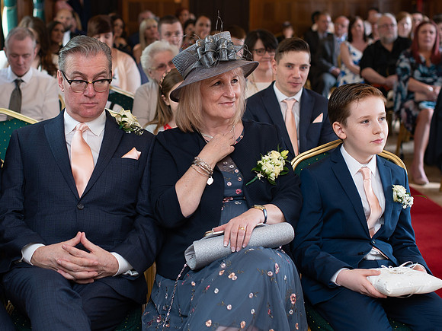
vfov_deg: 22.4
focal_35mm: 66
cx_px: 181
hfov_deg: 29.5
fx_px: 837
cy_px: 143
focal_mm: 35
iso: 160
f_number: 2.5
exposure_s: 1/80
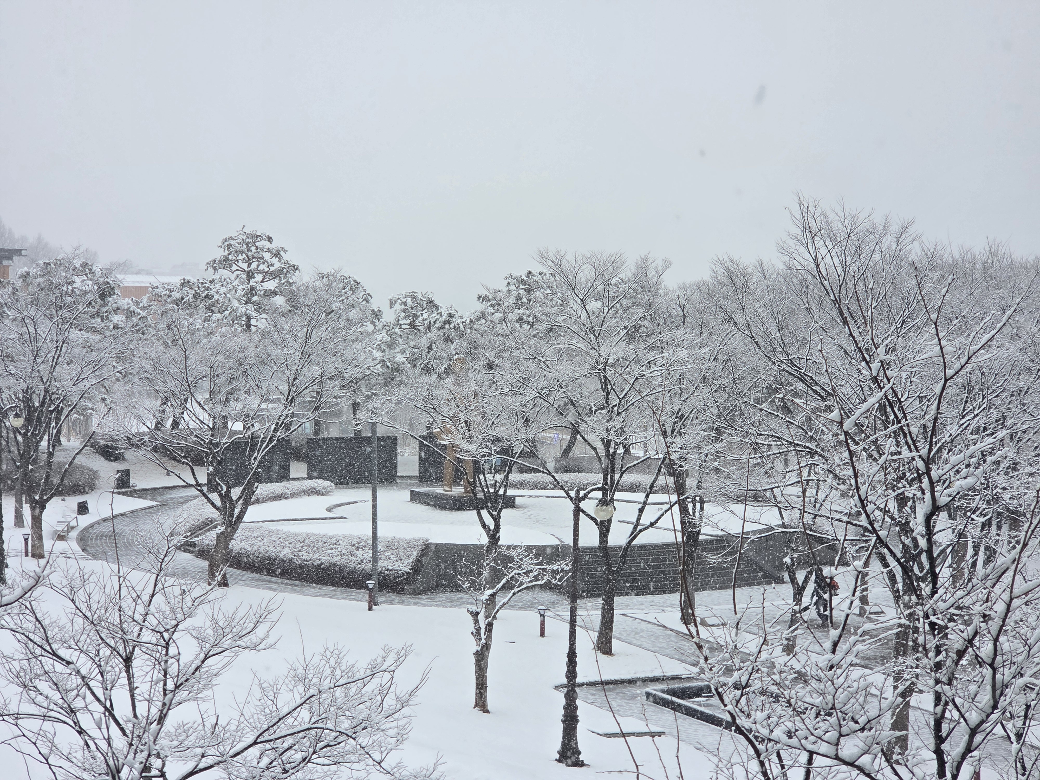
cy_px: 390
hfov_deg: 28.2
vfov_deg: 21.3
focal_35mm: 69
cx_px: 520
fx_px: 2073
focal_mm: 7
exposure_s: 1/265
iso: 25
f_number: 2.4
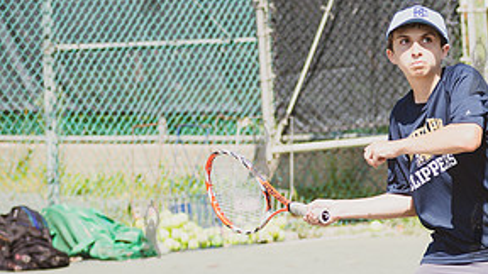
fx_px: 3494
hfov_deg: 8.0
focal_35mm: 270
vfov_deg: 4.5
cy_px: 196
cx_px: 364
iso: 125
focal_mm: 92
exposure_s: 1/800
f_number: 4.5
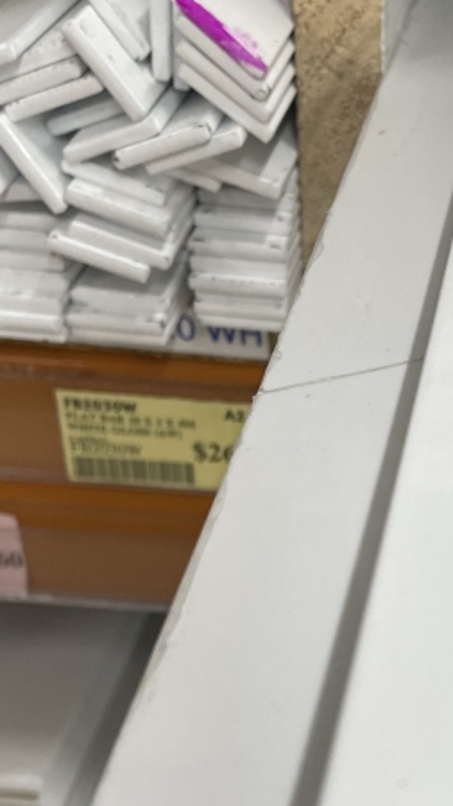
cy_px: 553
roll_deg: -2.9
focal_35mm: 63
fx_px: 1346
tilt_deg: -37.1
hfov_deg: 18.3
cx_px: 519
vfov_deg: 33.0
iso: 125
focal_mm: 4.2
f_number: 1.6
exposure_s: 1/100
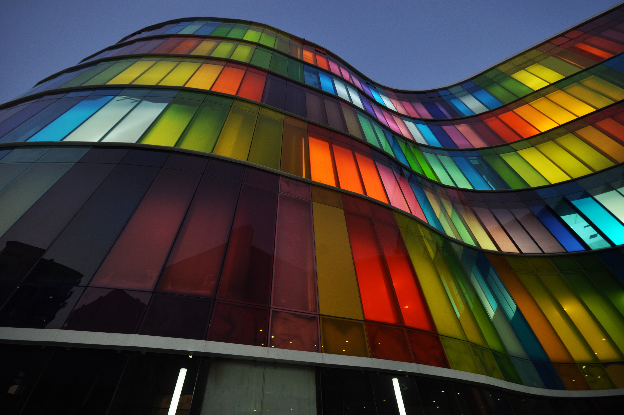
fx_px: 260
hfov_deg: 100.5
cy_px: 208
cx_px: 312
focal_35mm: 15
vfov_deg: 77.2
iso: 320
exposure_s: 1/8
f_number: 8
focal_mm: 10
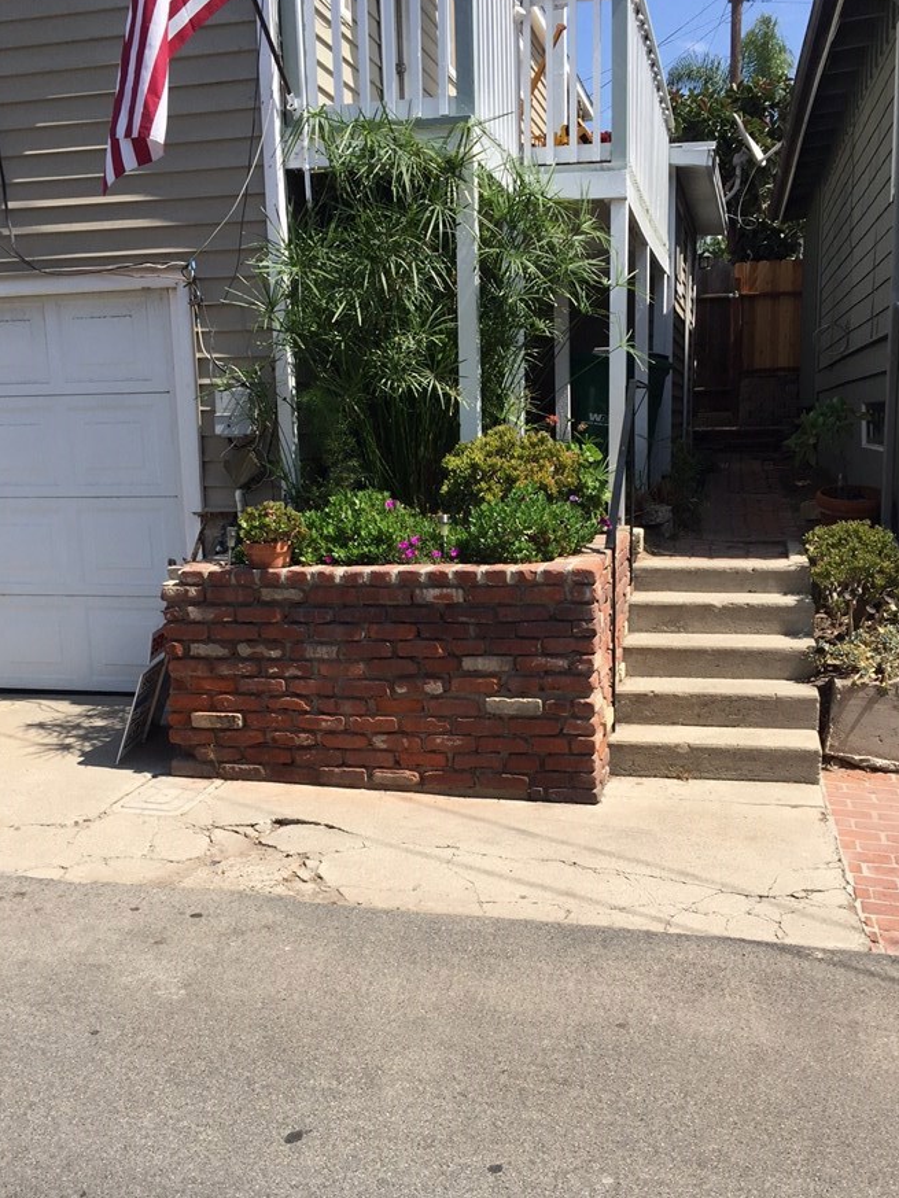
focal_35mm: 34
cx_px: 449
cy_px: 638
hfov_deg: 41.8
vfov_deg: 53.9
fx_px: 1177
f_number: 2.2
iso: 32
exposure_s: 1/1721
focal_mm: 4.15
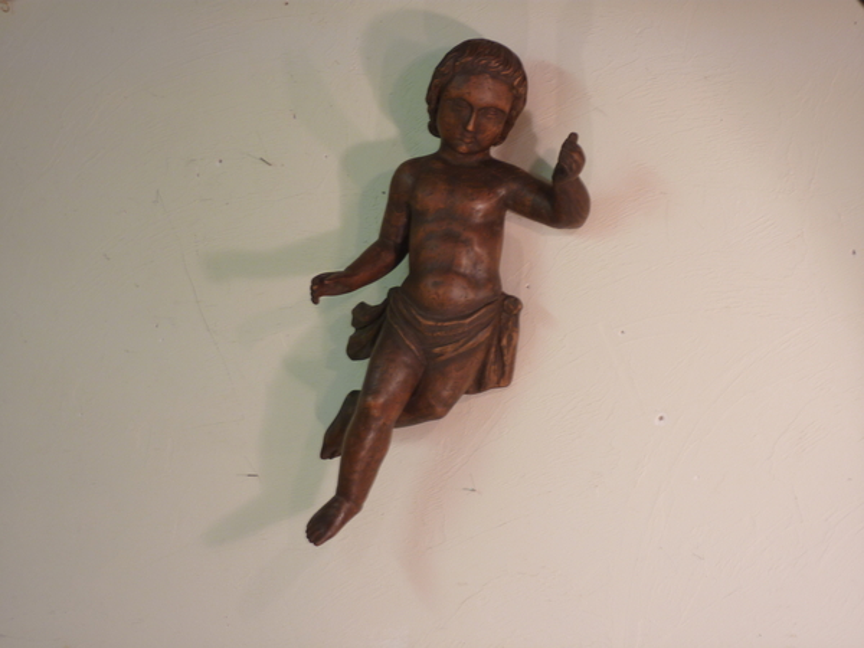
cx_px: 432
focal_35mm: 52
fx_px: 1298
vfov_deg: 28.0
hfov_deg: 36.8
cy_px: 324
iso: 80
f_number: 3.8
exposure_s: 1/8
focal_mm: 8.5
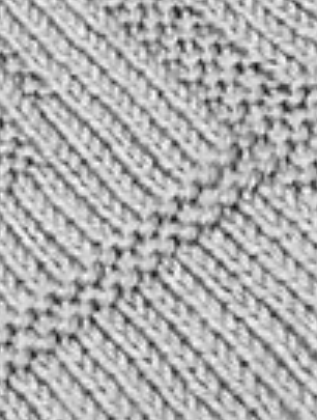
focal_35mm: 137
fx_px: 1665
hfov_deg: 10.9
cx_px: 96
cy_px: -87
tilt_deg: -51.8
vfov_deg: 13.9
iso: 320
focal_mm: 4.15
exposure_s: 1/17
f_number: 2.2
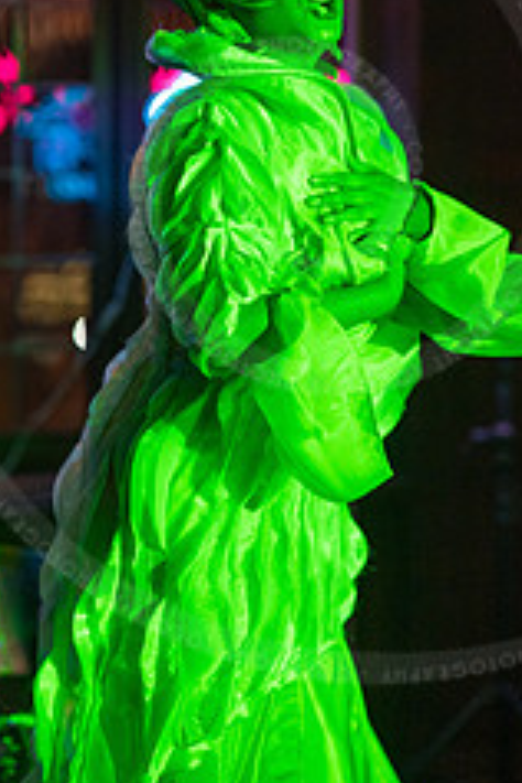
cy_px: 254
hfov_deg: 14.4
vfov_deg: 21.4
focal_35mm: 95
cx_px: 344
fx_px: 2066
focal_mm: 50
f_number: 1.4
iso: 800
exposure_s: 1/400
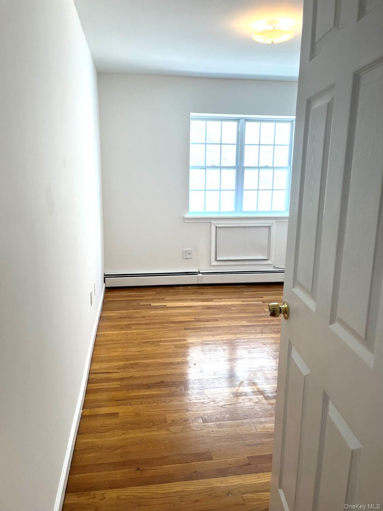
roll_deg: +0.2
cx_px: 192
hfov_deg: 53.1
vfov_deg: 67.3
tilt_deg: -10.0
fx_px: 384
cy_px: 256
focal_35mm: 26
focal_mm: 5.1
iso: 64
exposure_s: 1/120
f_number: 1.6
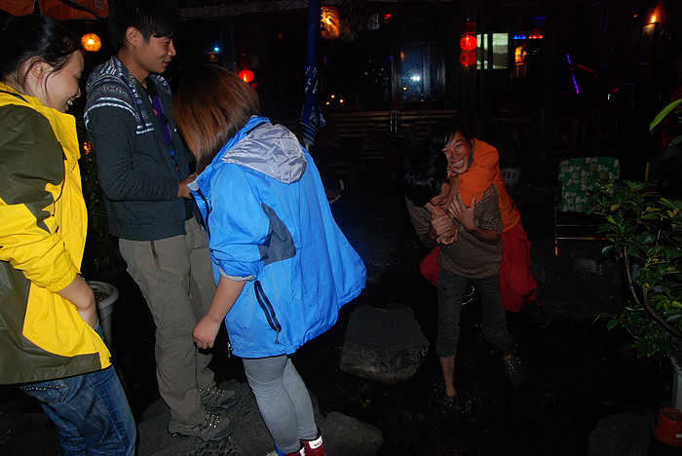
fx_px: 483
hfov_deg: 70.4
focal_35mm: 26
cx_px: 341
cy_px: 228
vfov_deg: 50.5
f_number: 4.5
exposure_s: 1/60
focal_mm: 17
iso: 640
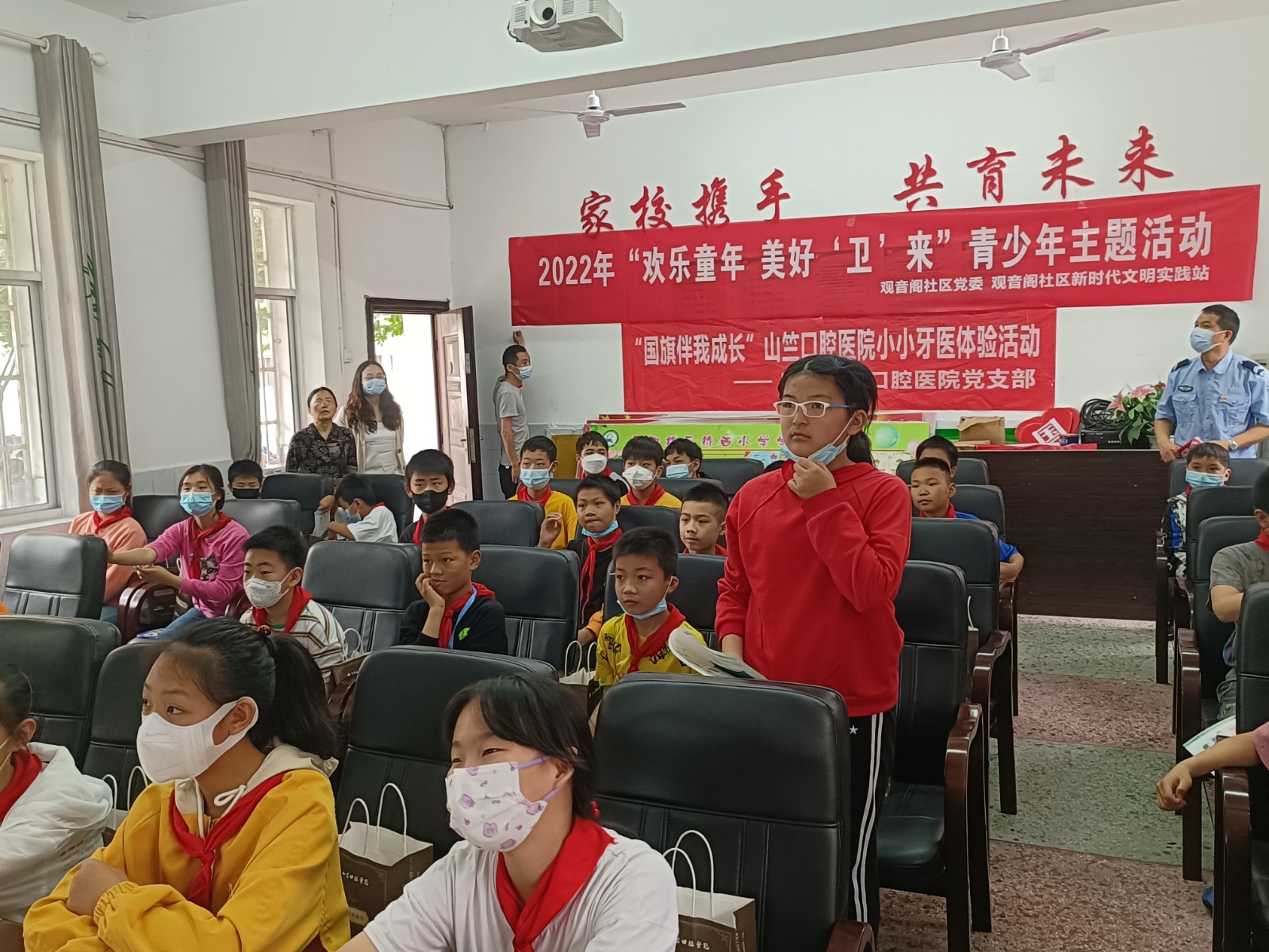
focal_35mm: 29
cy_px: 476
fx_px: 1063
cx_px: 634
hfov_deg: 61.7
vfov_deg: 48.2
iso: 902
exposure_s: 1/50
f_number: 1.9
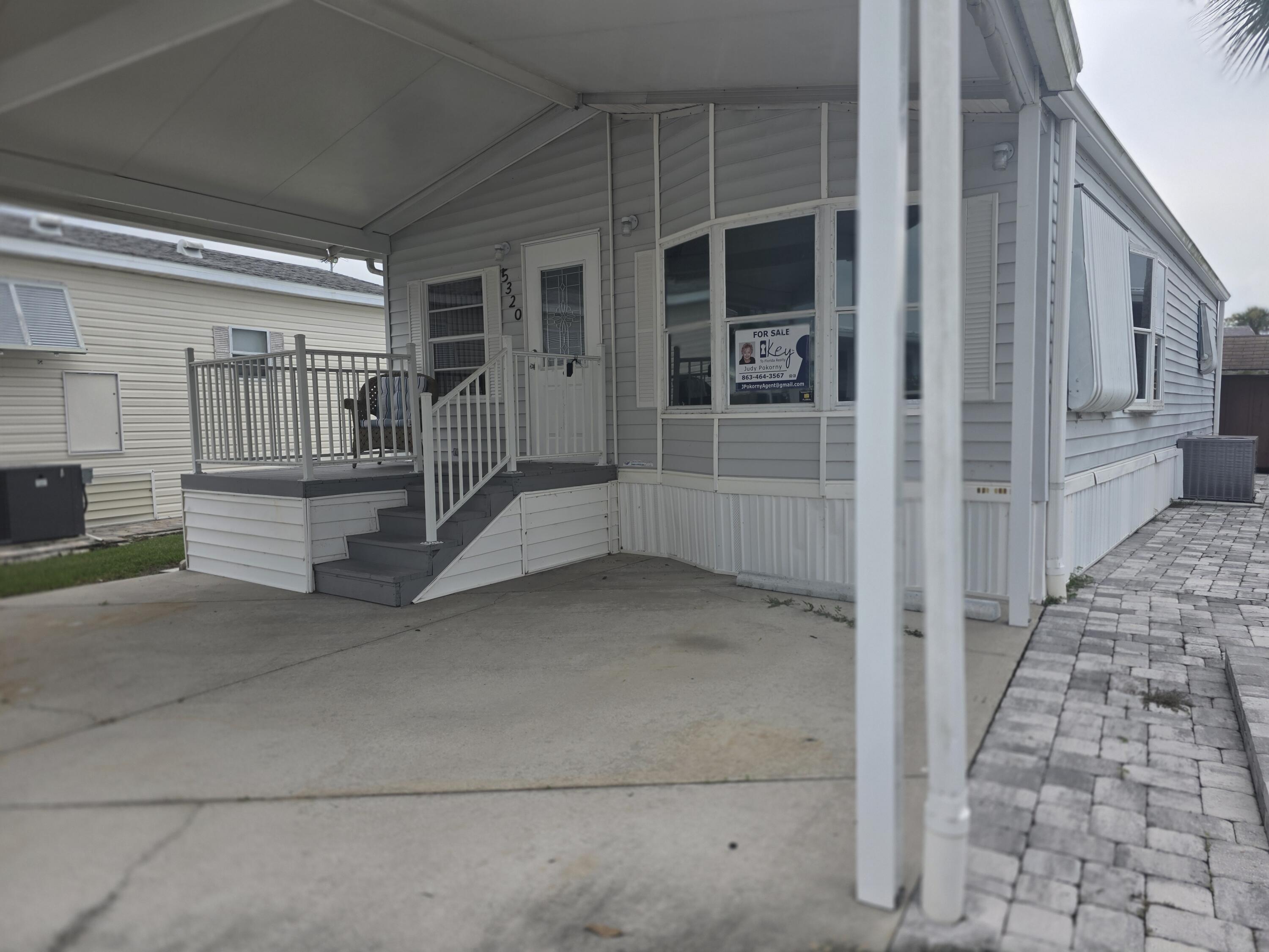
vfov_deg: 58.9
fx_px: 843
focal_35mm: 23
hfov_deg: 73.9
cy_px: 476
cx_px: 634
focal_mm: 6.3
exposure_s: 1/359
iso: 50
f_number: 1.7
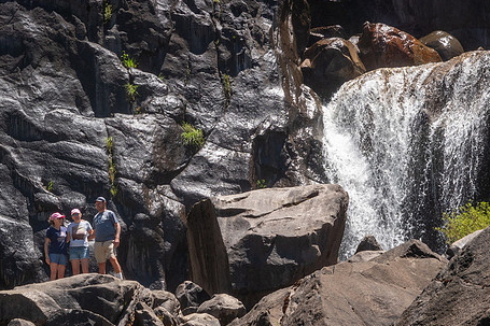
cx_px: 200
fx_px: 3986
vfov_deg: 4.7
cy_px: 278
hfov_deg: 7.0
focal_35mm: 293
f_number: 7.1
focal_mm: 62.39
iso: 100
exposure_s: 1/250
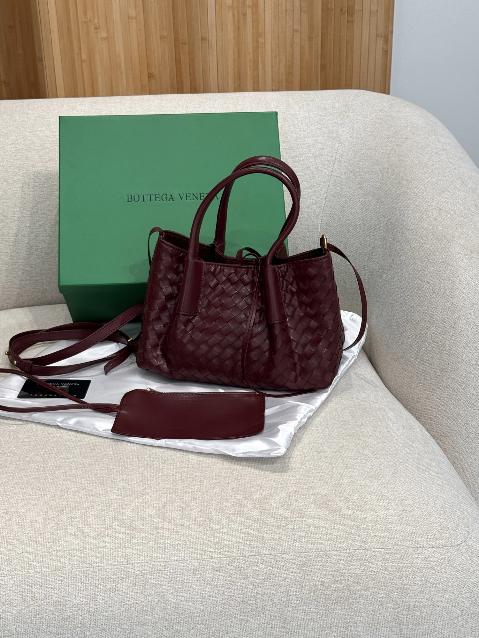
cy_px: 319
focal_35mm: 48
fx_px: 886
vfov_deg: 39.7
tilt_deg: -22.1
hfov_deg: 30.3
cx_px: 240
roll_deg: +1.0
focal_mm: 6.76
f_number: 1.78
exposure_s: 1/247
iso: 64
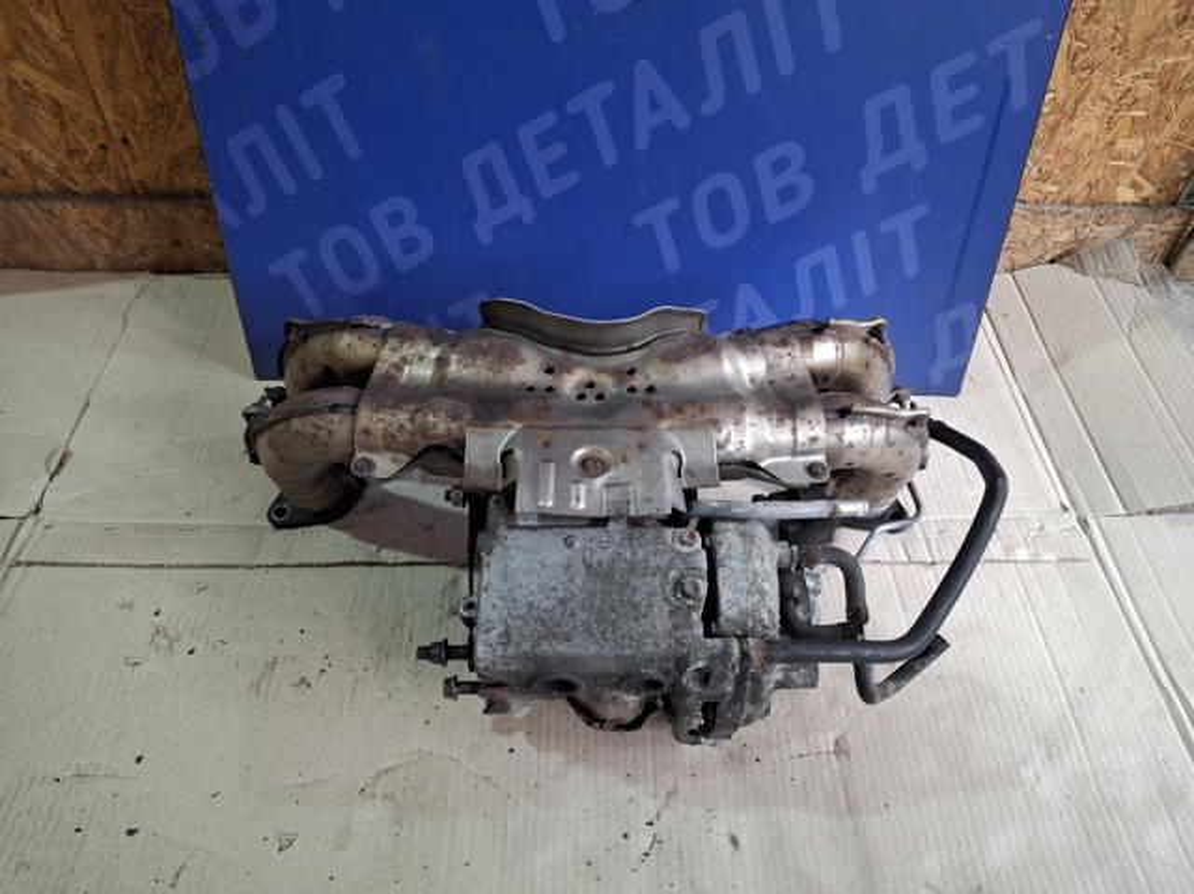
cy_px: 447
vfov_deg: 54.8
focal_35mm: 25
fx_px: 862
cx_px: 597
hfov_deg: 69.4
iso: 125
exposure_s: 1/100
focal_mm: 4.69
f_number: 1.8
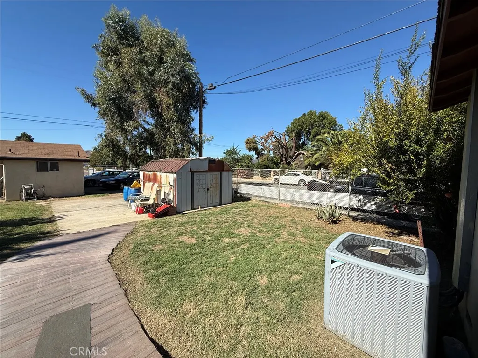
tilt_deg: -2.8
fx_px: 193
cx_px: 239
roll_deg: -0.4
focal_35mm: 14
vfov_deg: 85.7
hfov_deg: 102.1
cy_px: 179
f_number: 2.2
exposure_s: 1/1901
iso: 50
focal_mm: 2.22
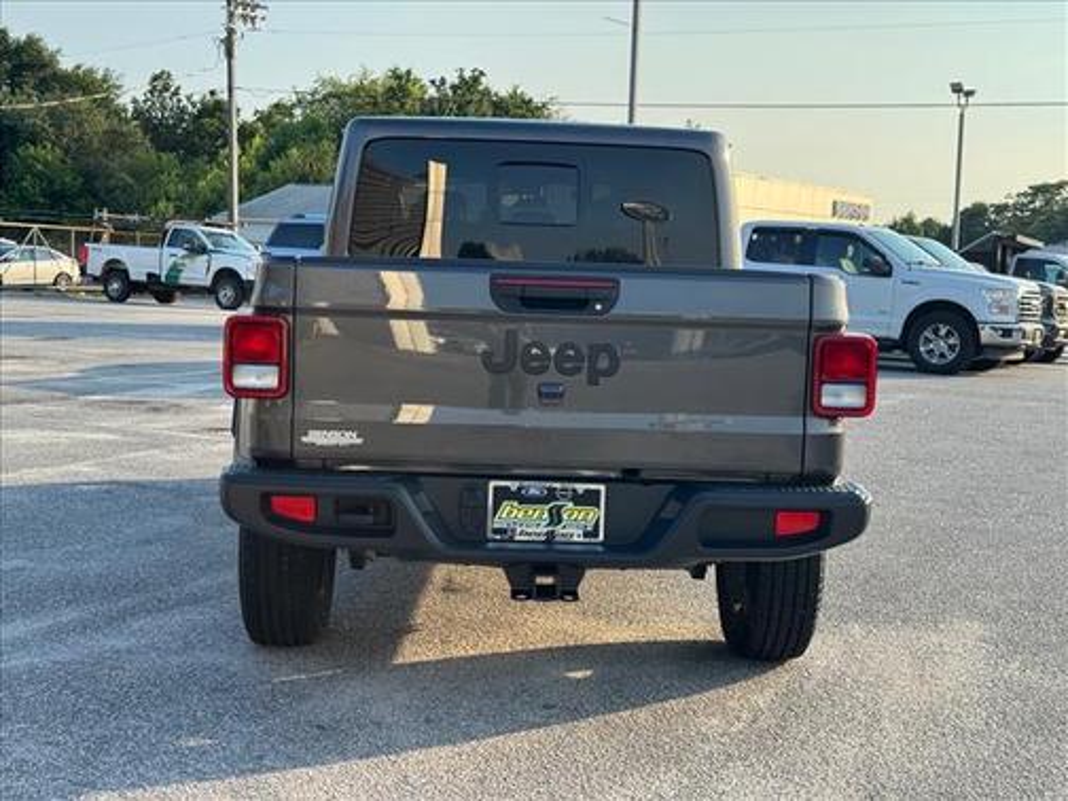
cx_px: 534
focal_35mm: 48
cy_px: 400
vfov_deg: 30.3
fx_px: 1481
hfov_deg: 39.7
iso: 64
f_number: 1.78
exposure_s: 1/1059
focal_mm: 6.76
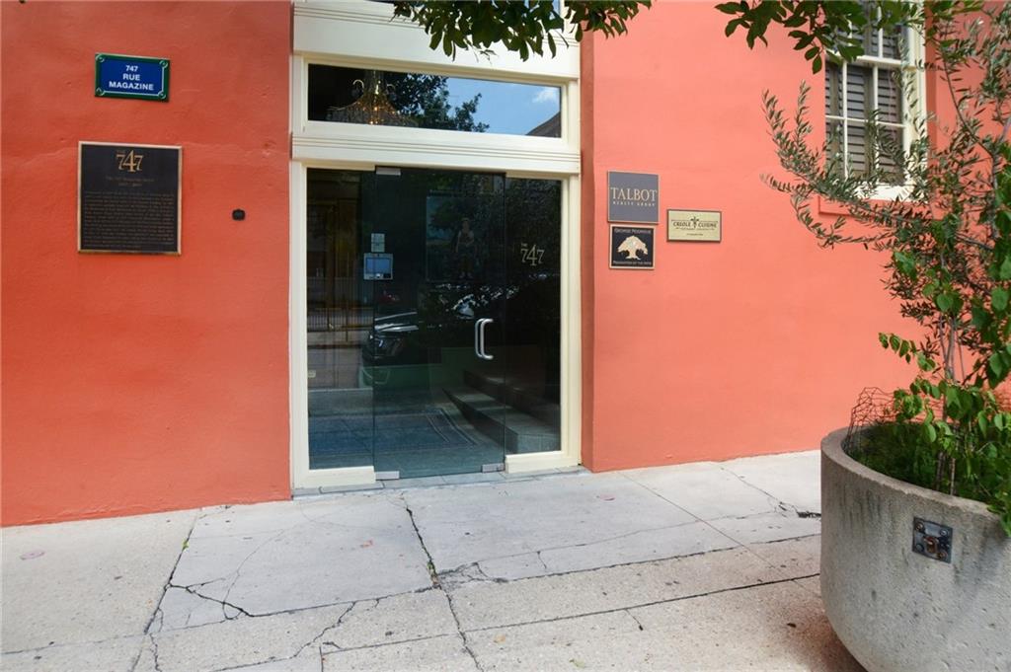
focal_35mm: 24
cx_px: 506
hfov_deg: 73.8
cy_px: 336
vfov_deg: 53.1
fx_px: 673
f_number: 13
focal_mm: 24
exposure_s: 1/160
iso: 800
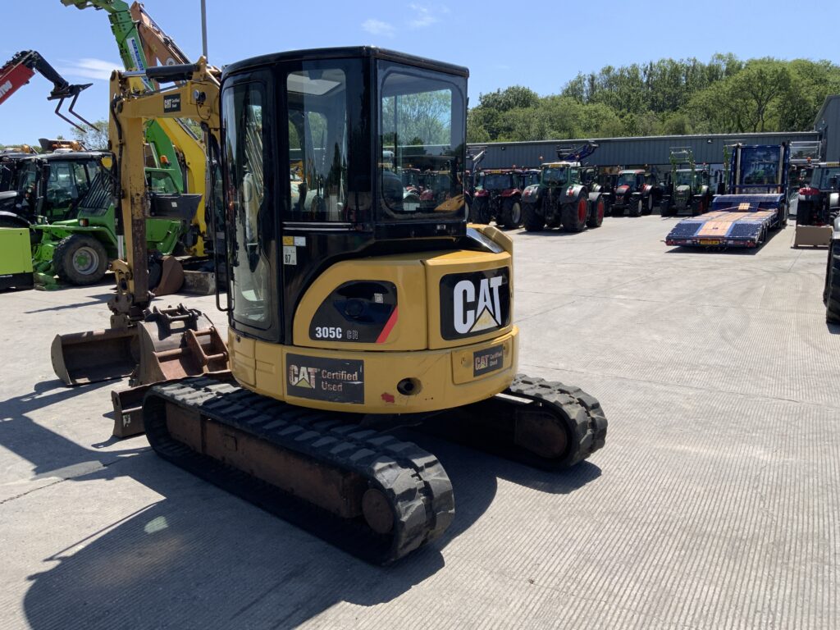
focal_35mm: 29
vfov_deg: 48.2
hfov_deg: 61.7
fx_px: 704
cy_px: 315
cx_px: 420
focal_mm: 3
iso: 16
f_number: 1.8
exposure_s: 1/1451
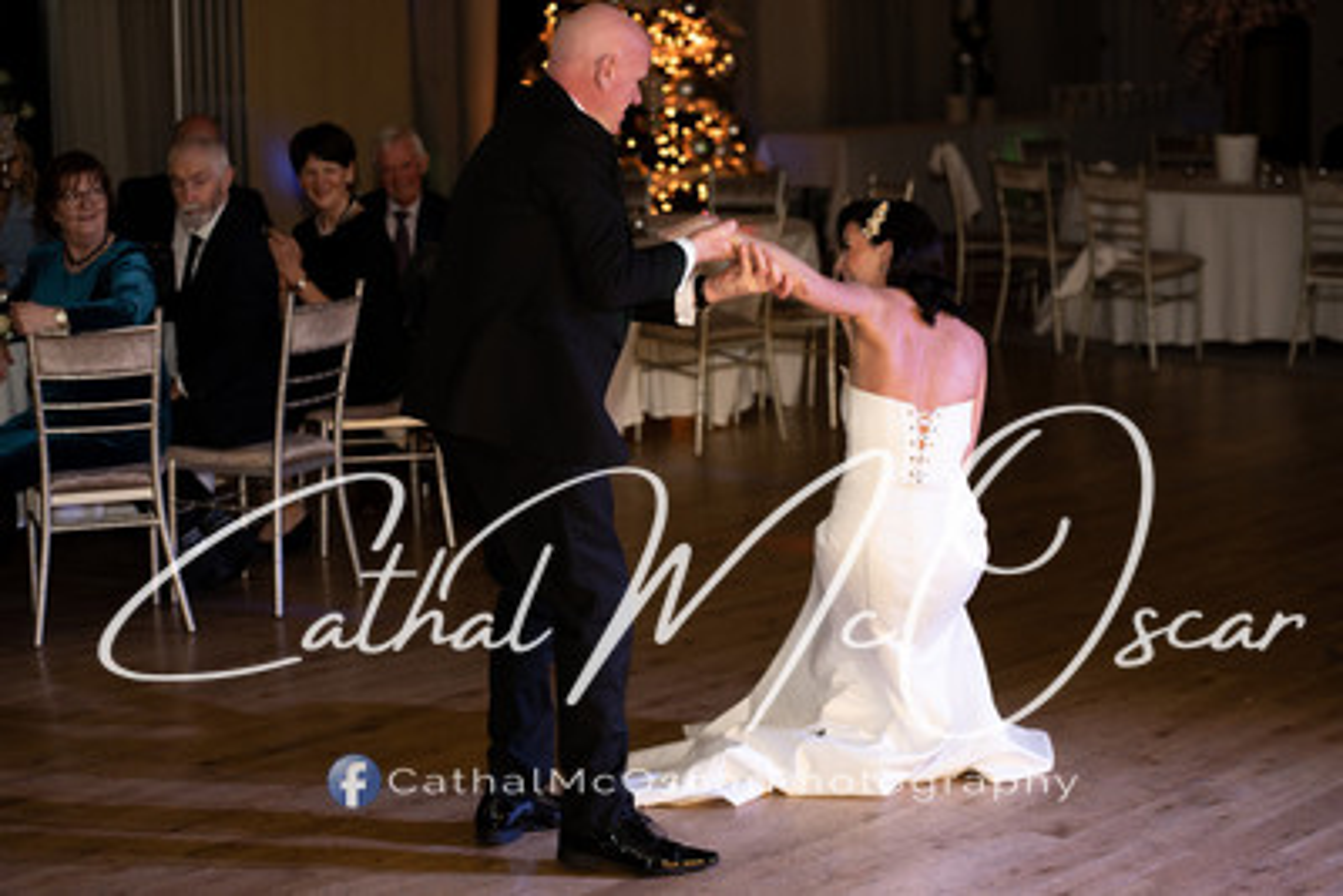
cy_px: 448
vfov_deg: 13.7
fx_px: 3732
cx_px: 672
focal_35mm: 100
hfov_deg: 20.4
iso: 640
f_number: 2.8
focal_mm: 100
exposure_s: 1/250
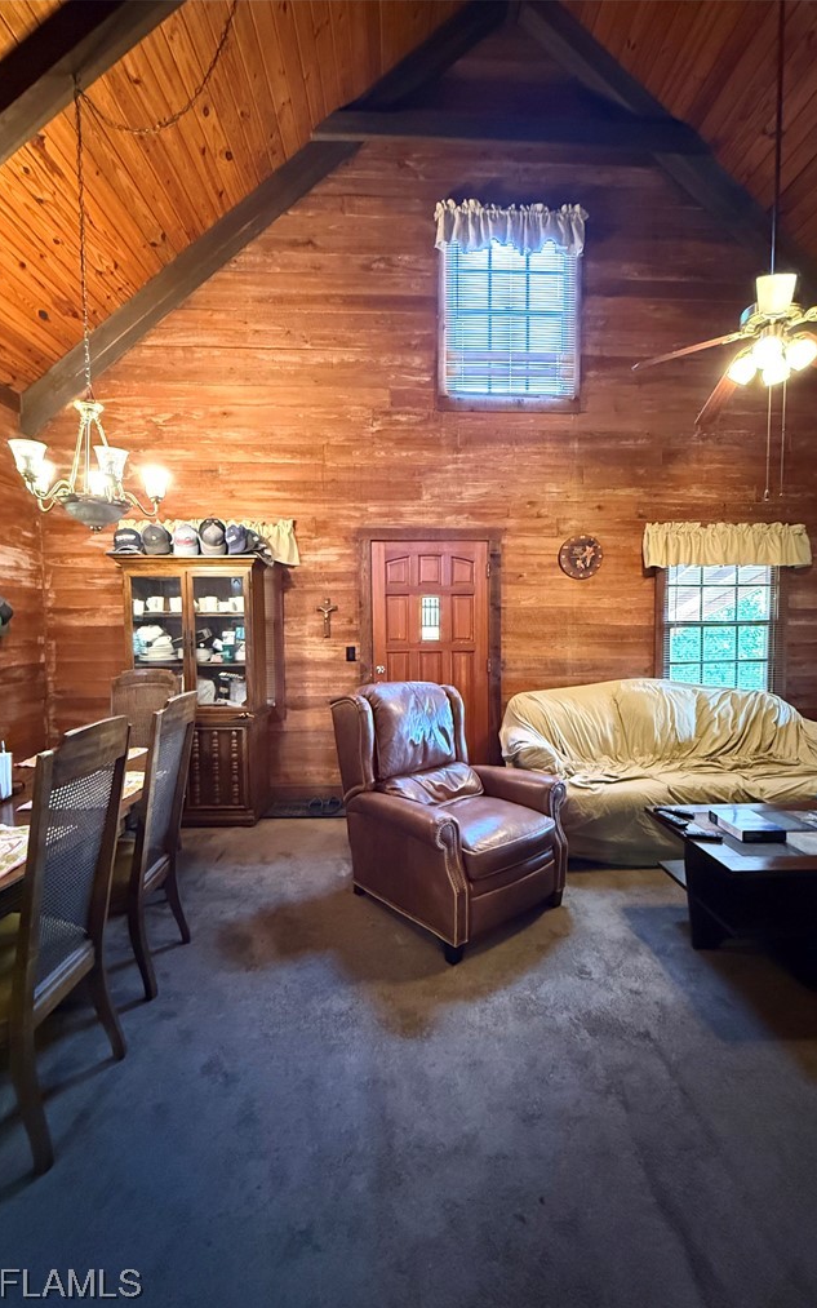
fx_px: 534
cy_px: 660
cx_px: 425
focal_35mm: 15
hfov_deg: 74.8
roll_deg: -0.3
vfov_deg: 101.5
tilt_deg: -2.6
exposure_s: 1/40
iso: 1250
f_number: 2.2
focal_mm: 2.22
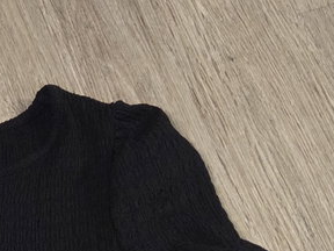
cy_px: 418
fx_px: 955
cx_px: 41
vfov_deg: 13.7
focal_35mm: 99
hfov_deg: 19.5
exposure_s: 1/100
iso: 2500
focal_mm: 5.4
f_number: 1.8
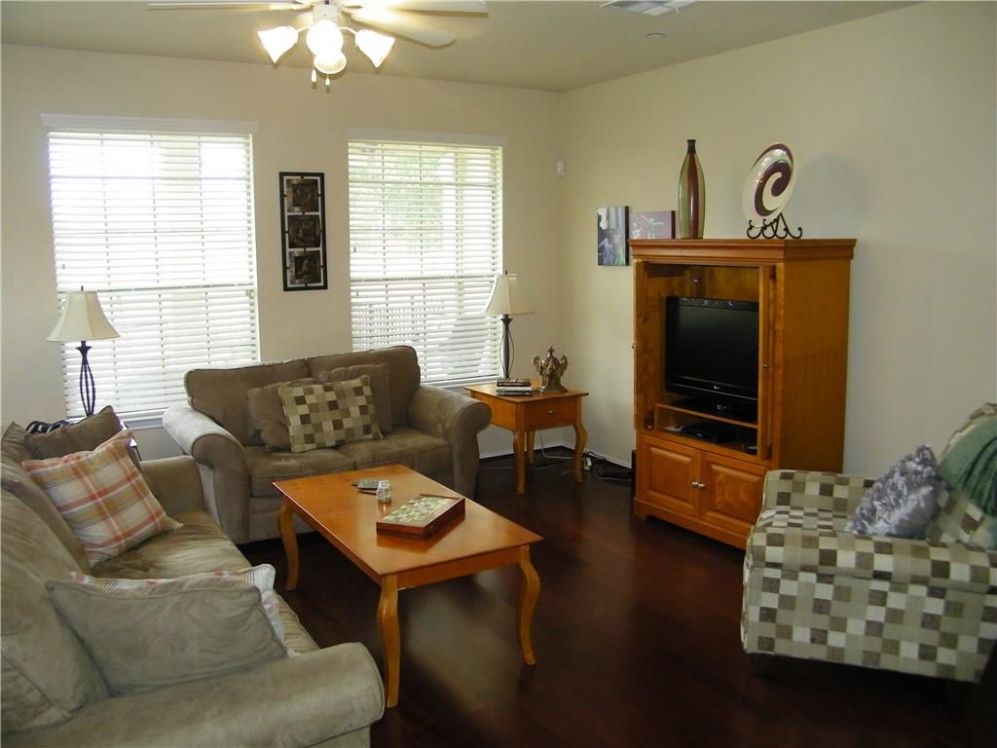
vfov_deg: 49.7
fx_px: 806
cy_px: 374
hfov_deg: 63.4
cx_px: 498
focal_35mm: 28
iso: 160
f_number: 3.5
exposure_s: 1/30
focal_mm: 5
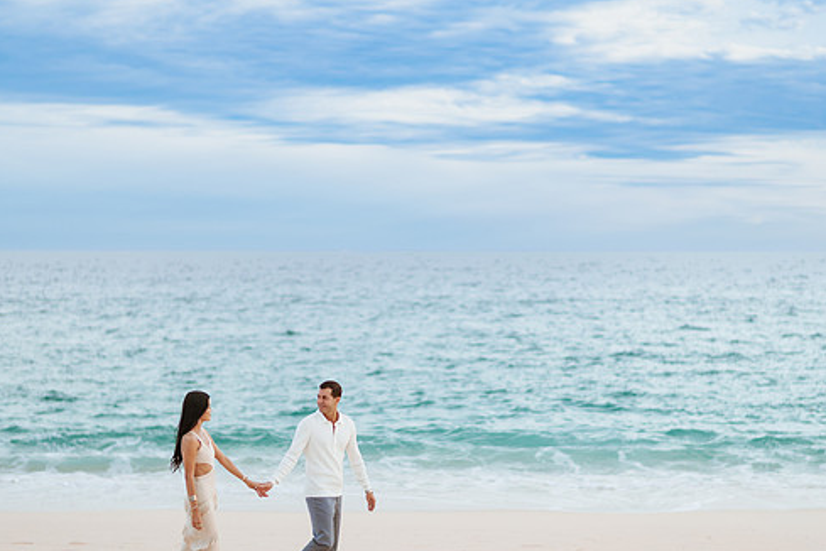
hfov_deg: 29.2
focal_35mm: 69
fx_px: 1583
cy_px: 315
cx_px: 417
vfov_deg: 19.7
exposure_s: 1/6400
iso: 250
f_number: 1.4
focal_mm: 58
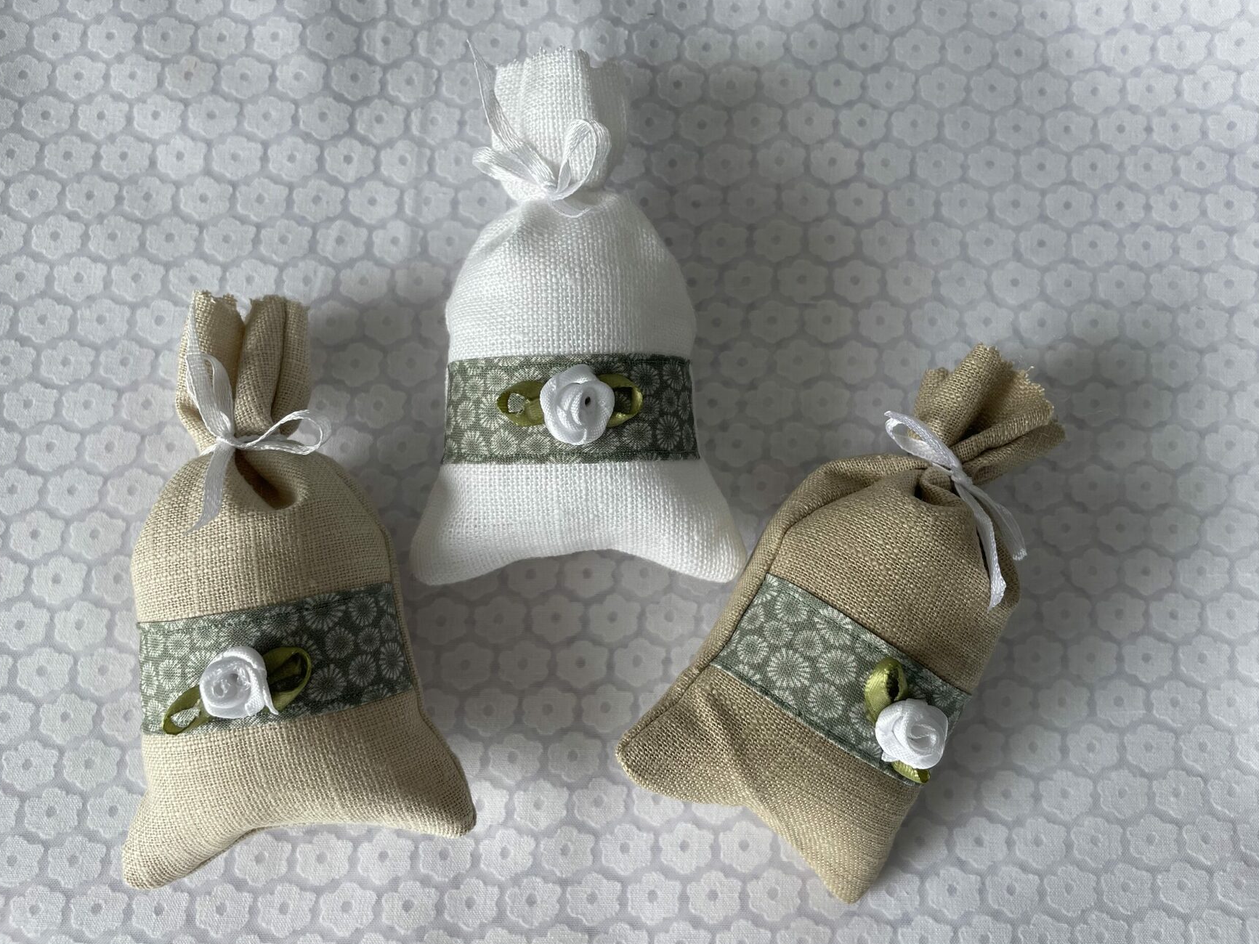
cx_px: 620
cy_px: 469
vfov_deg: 51.4
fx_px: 982
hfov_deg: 65.3
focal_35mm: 27
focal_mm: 4.2
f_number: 1.6
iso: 32
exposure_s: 1/424
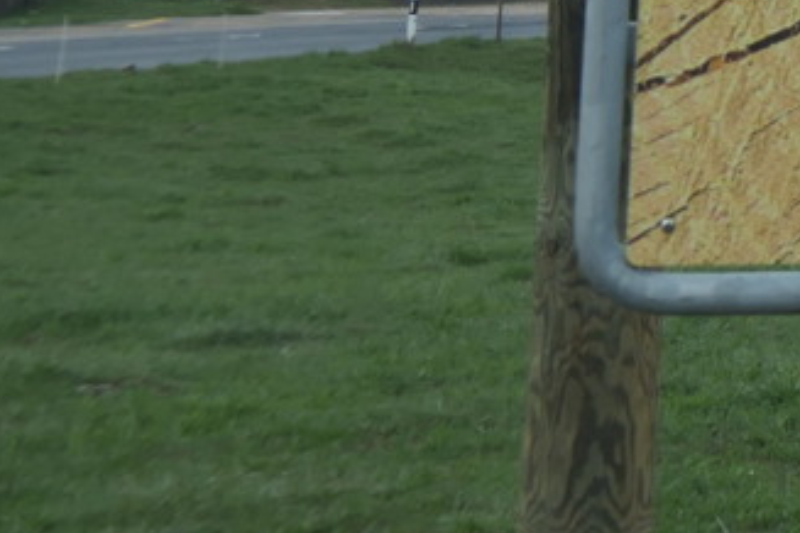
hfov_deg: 11.0
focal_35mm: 165
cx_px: 1742
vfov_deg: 7.9
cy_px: -631
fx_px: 3666
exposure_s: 1/640
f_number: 3.7
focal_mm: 13.1
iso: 200
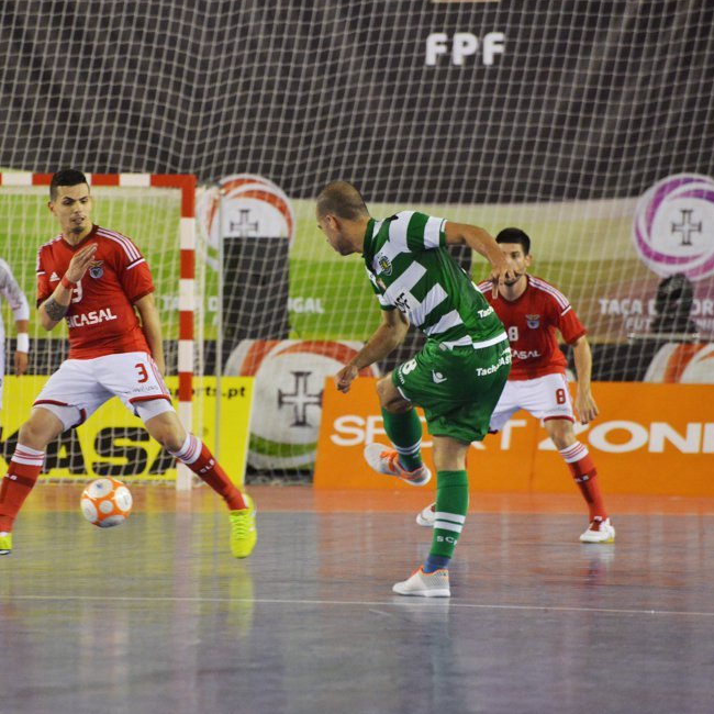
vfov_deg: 6.2
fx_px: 6581
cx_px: 257
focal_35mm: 282
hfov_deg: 6.2
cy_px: 356
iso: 4500
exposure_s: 1/400
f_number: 5.3
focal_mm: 220
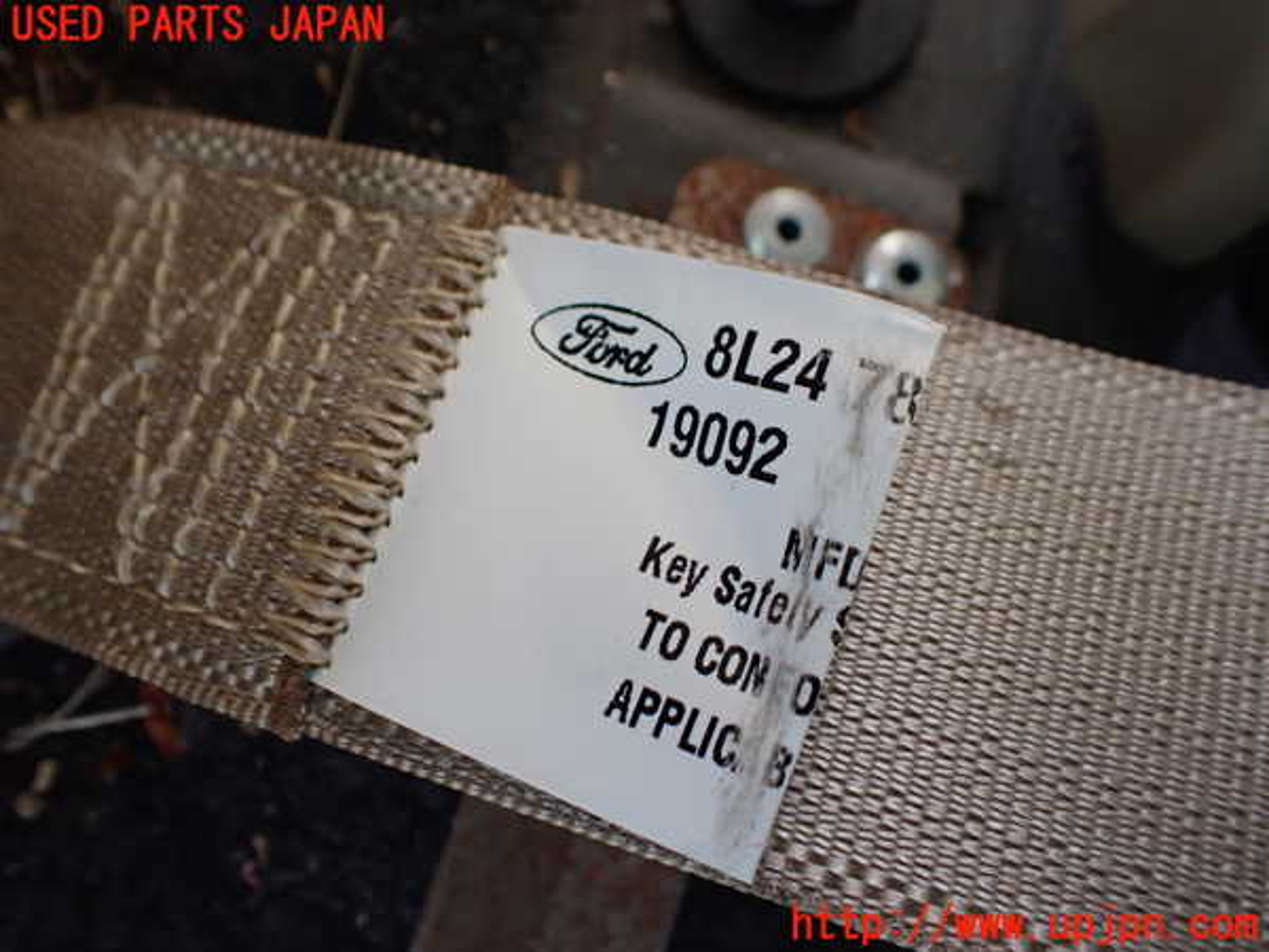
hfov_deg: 60.0
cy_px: 476
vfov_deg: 46.8
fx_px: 1100
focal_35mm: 30
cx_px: 634
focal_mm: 5.4
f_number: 2.3
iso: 500
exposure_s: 1/125
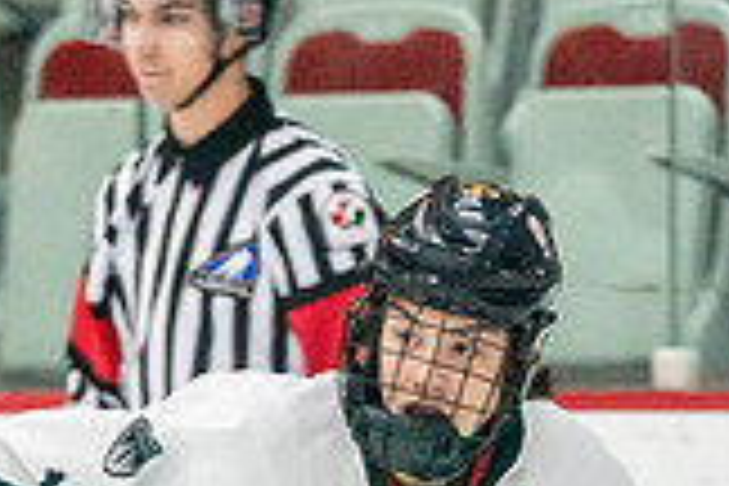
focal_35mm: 840
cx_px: 187
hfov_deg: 2.5
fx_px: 17009
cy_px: 665
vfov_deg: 1.6
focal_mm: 191
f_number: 2.8
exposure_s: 1/1250
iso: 3200
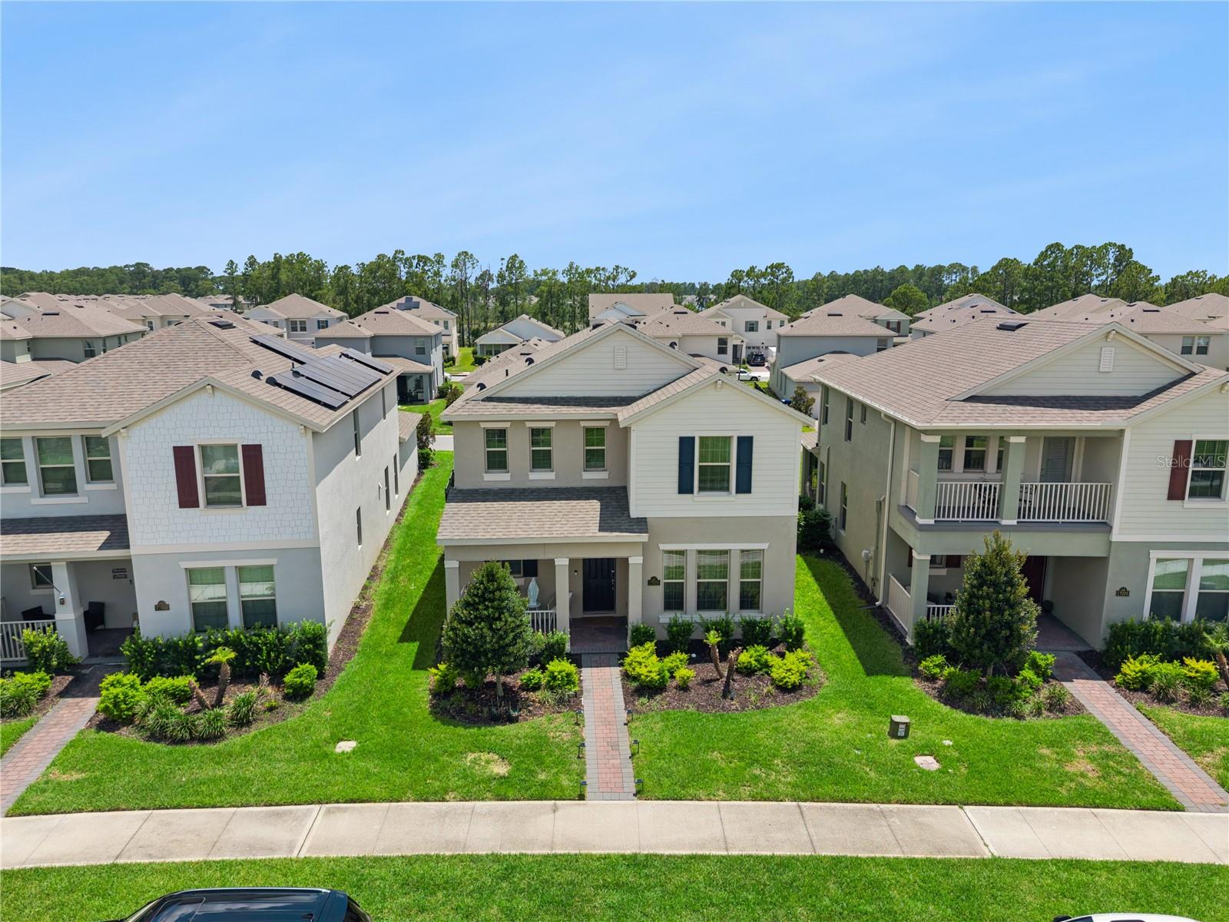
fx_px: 852
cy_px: 461
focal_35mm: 24
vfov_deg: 56.8
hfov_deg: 71.6
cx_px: 614
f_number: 1.8
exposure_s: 1/8000
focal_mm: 8.7
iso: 280
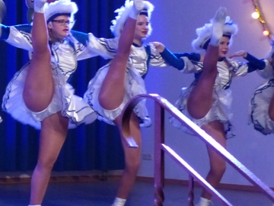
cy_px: 26
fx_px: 950
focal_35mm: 120
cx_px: -167
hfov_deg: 14.9
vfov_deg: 12.3
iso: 400
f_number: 2.8
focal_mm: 6.4
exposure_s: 1/60
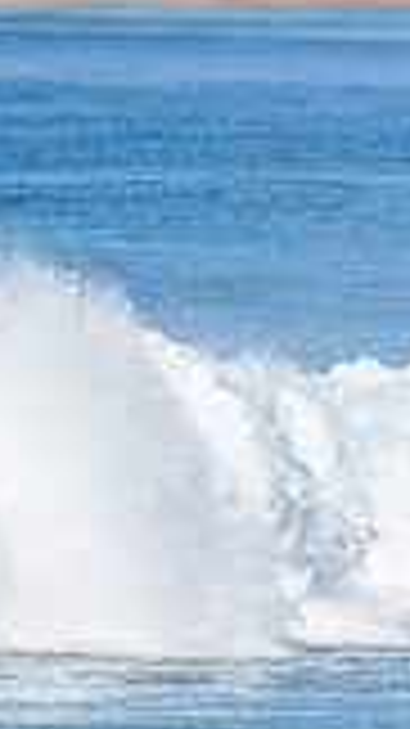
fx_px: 36354
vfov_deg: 1.2
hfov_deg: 0.6
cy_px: 88
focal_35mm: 1879
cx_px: -622
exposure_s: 1/2000
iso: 125
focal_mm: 500
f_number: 5.6
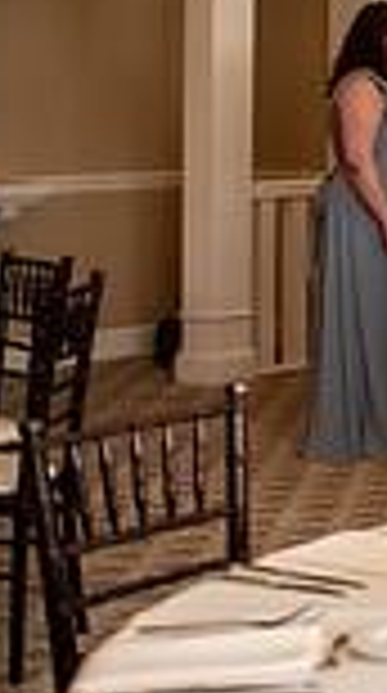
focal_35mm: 95
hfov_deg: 9.7
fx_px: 1743
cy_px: 47
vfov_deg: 21.9
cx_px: 1170
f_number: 2.8
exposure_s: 1/200
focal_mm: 24
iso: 400
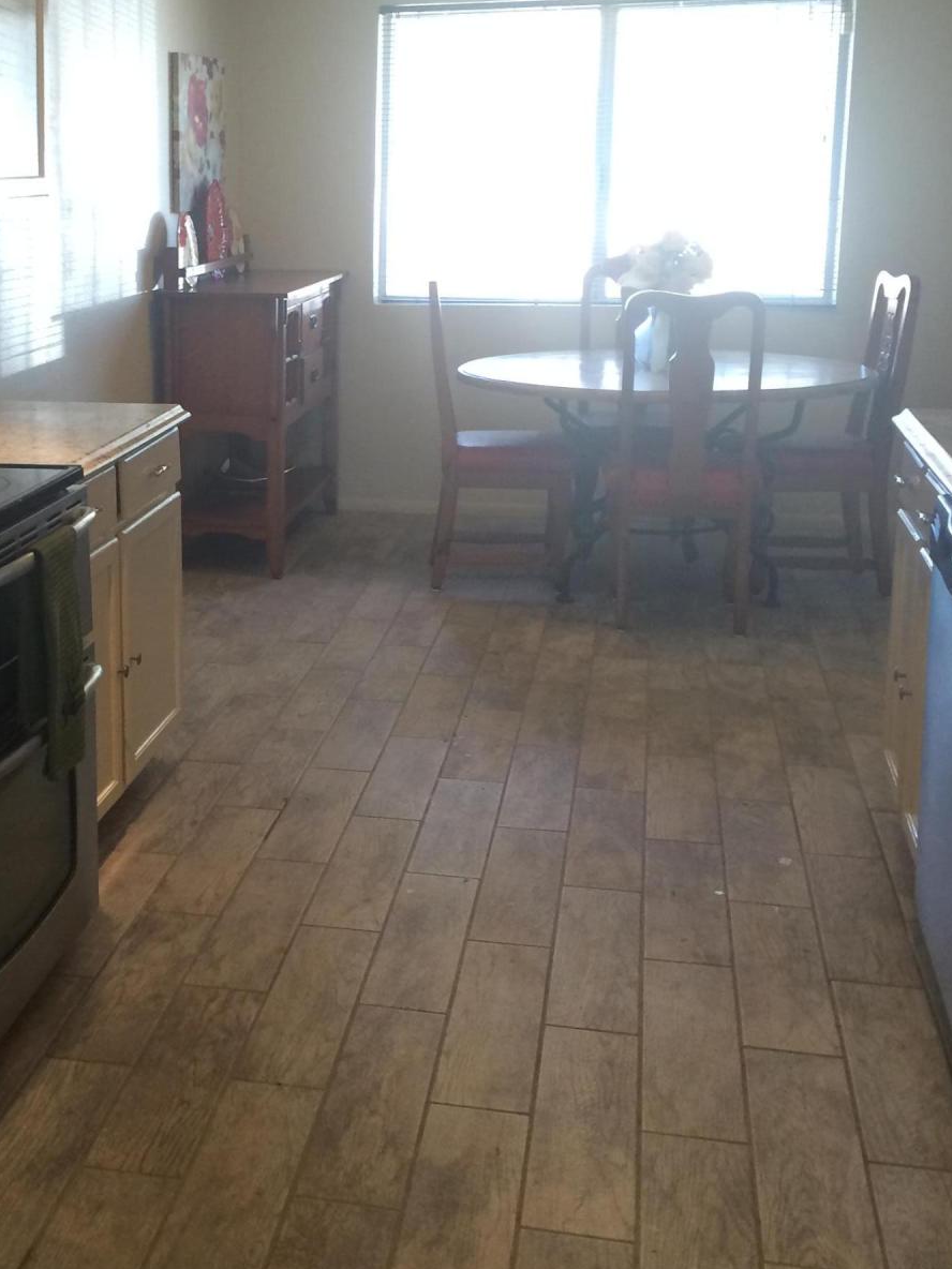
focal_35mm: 49
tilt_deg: -12.8
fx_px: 1797
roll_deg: +2.9
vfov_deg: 38.8
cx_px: 165
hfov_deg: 28.9
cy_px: 518
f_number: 2.2
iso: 80
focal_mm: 4.15
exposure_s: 1/30
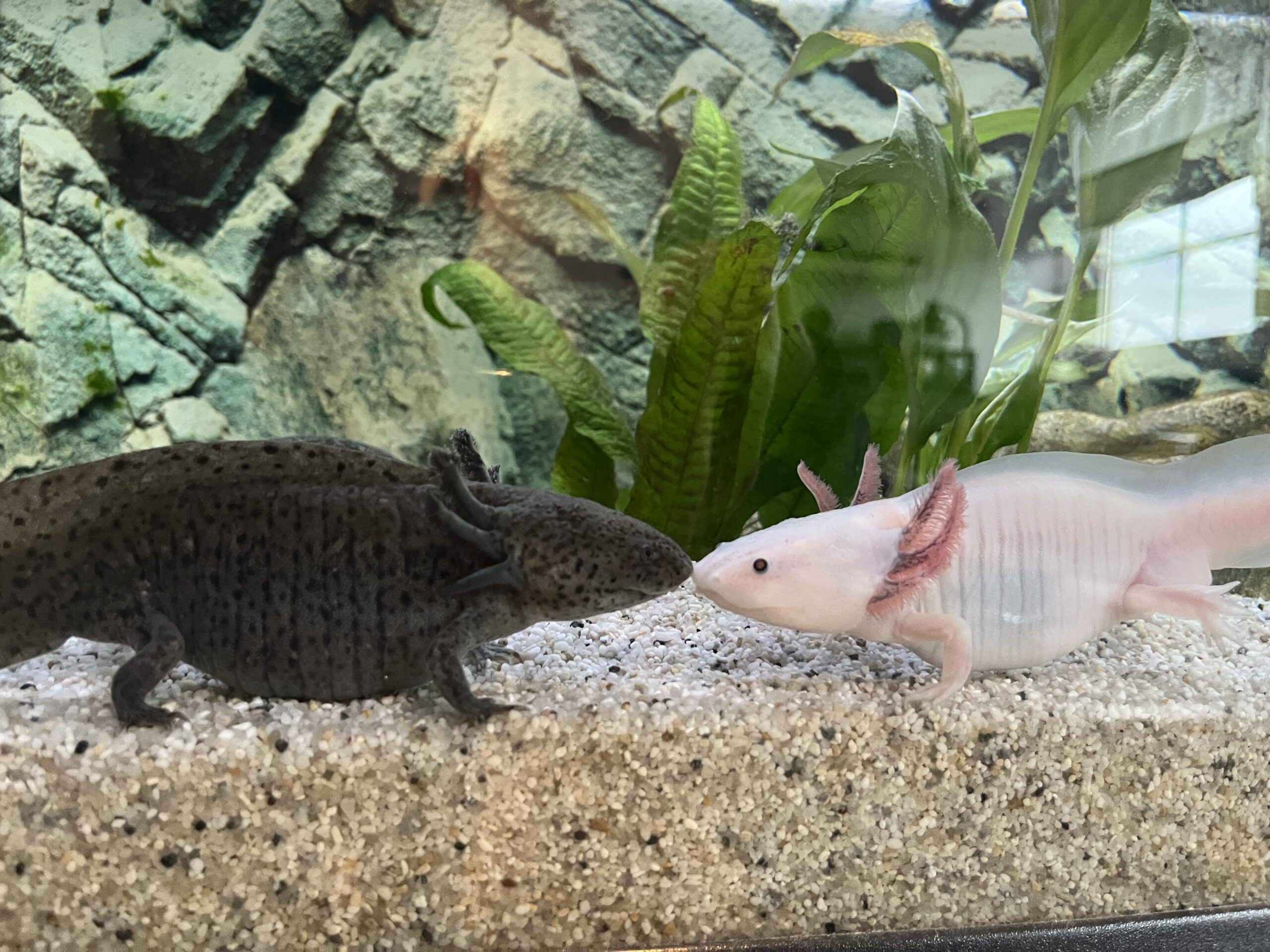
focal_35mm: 26
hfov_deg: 67.3
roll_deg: -3.0
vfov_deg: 53.1
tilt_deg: -1.7
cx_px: 635
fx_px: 954
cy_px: 476
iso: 500
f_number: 1.6
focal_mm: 5.1
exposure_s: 1/50
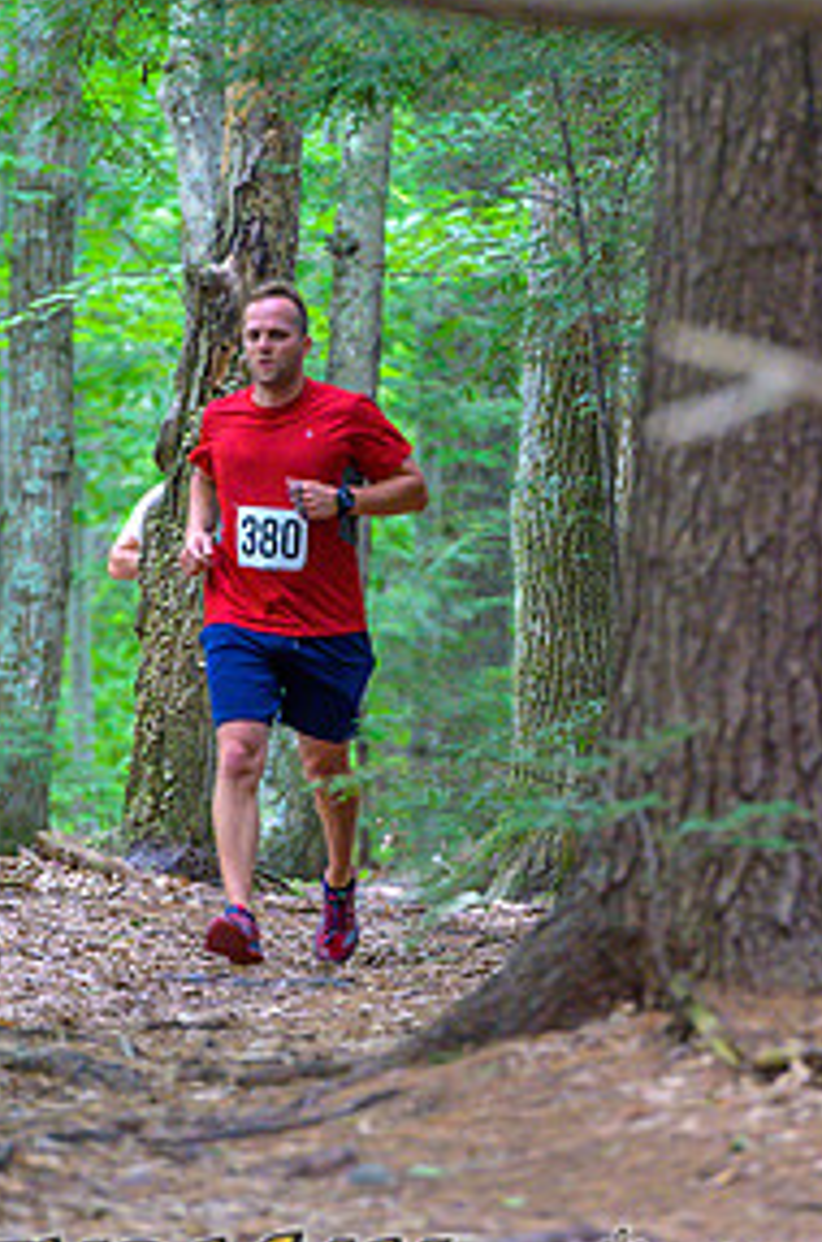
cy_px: 688
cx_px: 452
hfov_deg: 4.4
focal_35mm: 314
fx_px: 10806
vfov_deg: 6.6
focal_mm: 200
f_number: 4
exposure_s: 1/160
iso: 8000
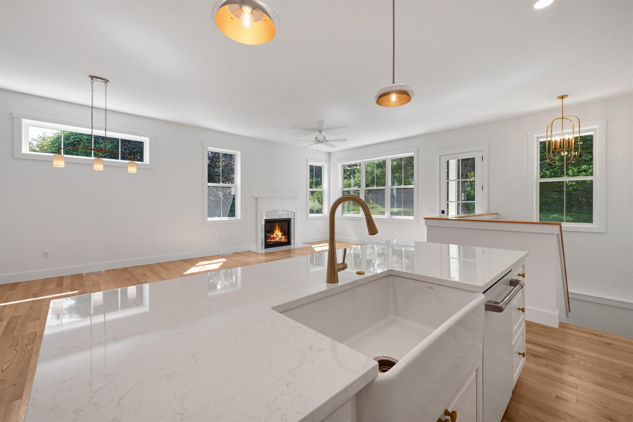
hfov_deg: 104.3
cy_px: 211
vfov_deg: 81.2
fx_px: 246
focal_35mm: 14
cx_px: 316
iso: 1000
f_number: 14
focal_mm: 14
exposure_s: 1/125
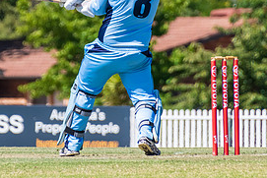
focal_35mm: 1383
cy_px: 12
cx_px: 88
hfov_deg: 1.5
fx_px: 10262
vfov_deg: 1.0
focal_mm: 400
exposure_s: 1/2000
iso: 400
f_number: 7.1
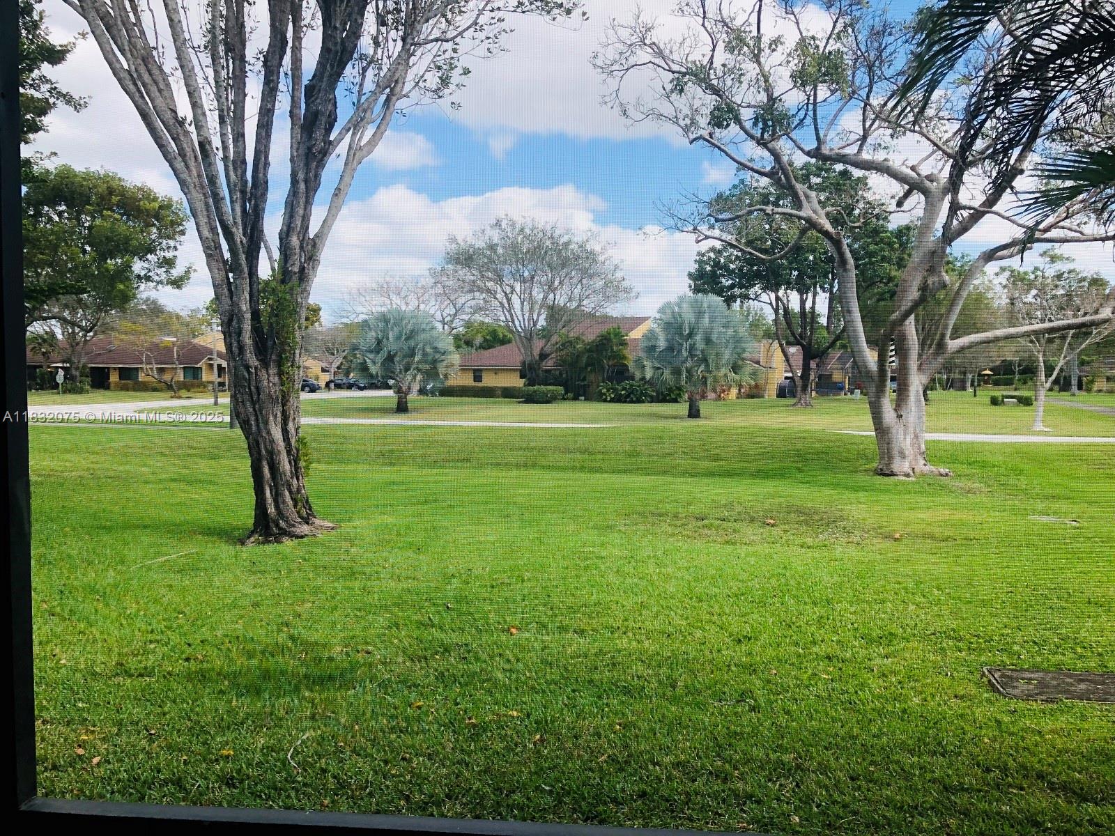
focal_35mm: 28
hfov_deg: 63.4
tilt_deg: -3.1
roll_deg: +0.7
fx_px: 902
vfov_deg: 49.7
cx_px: 558
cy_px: 418
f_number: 1.8
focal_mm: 3.99
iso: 20
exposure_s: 1/694
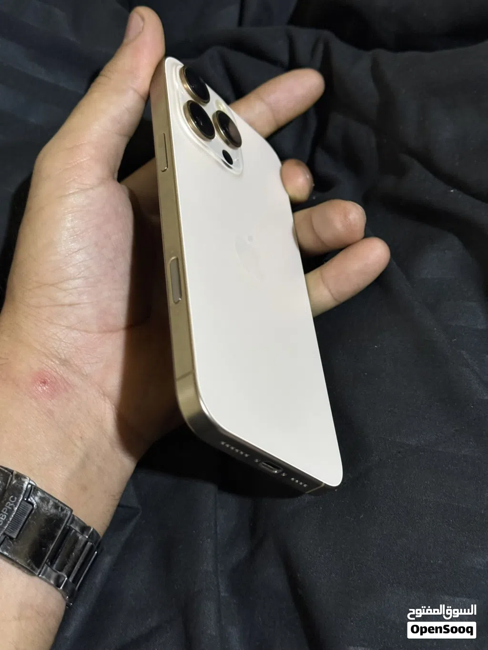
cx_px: 244
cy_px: 325
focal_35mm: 48
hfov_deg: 30.3
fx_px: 902
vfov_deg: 39.7
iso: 400
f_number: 1.78
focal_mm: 6.76
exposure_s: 1/33
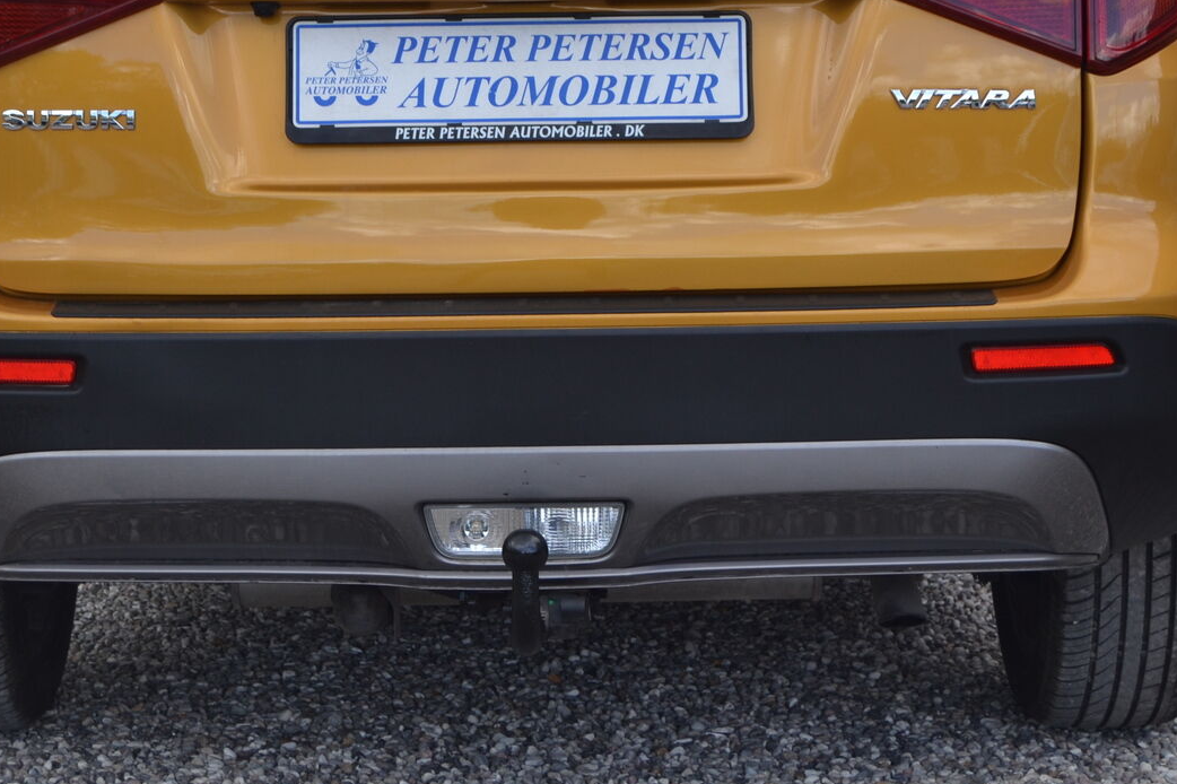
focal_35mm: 94
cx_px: 512
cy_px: 114
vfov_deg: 14.4
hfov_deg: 21.7
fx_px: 3072
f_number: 6.3
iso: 100
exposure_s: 1/160
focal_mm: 34
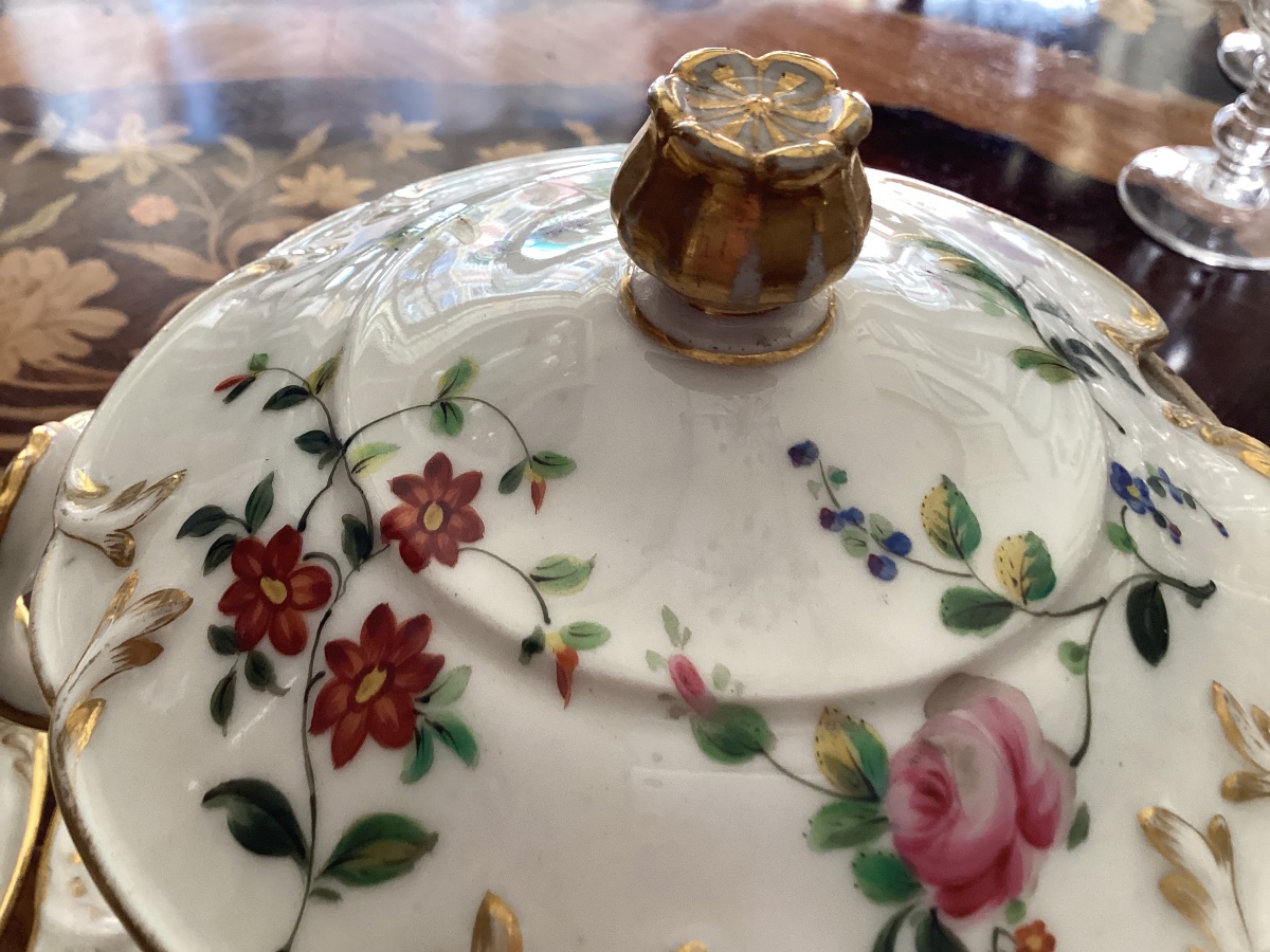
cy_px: 476
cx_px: 635
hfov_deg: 58.4
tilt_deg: -47.4
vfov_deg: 45.4
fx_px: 1137
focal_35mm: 31
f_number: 2.4
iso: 100
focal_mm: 3.3
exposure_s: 1/60
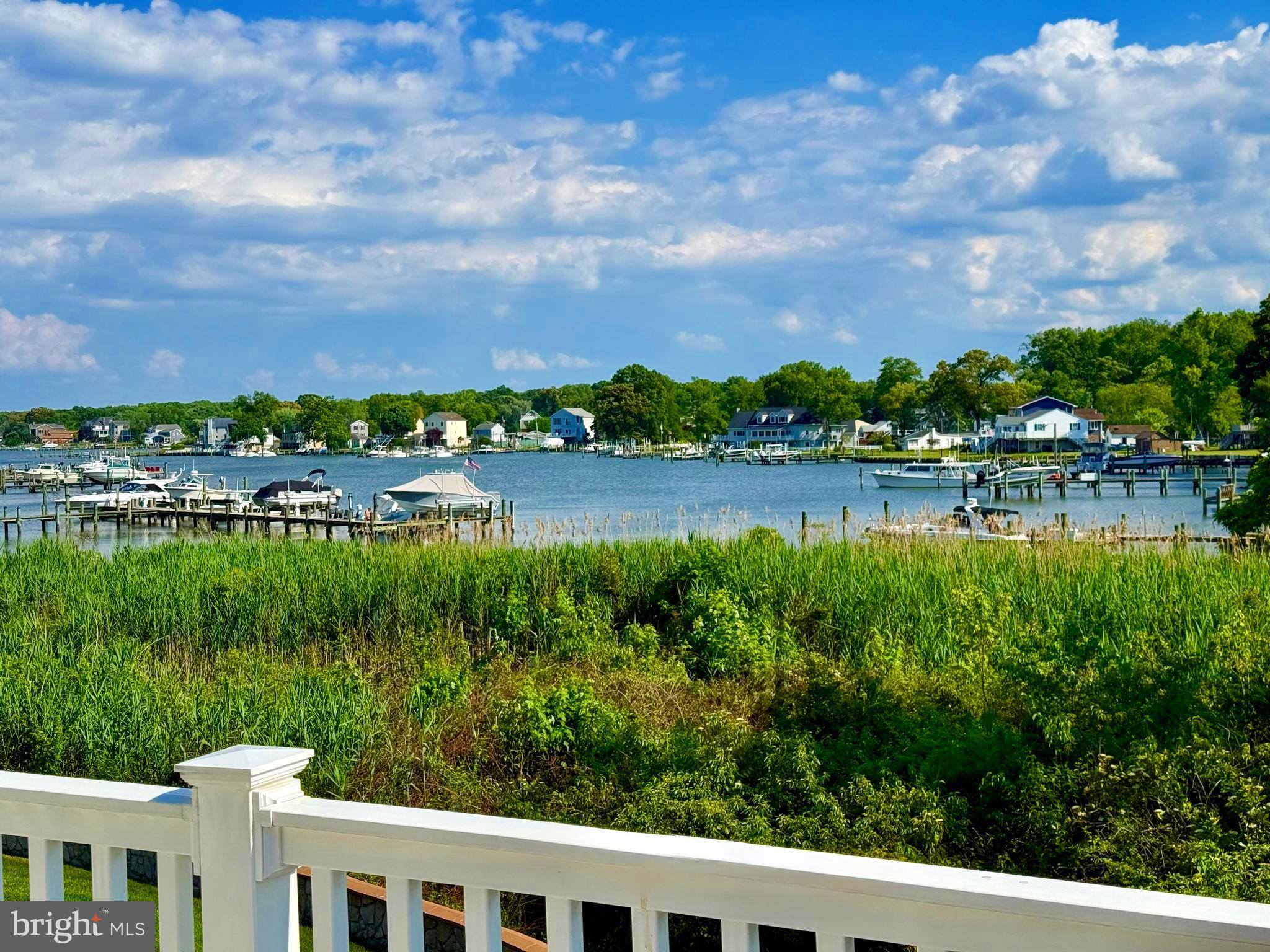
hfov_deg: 39.7
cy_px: 476
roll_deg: +1.2
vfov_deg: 30.3
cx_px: 635
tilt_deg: -1.4
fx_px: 1761
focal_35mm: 48
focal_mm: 6.76
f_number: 1.78
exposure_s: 1/7143
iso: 64
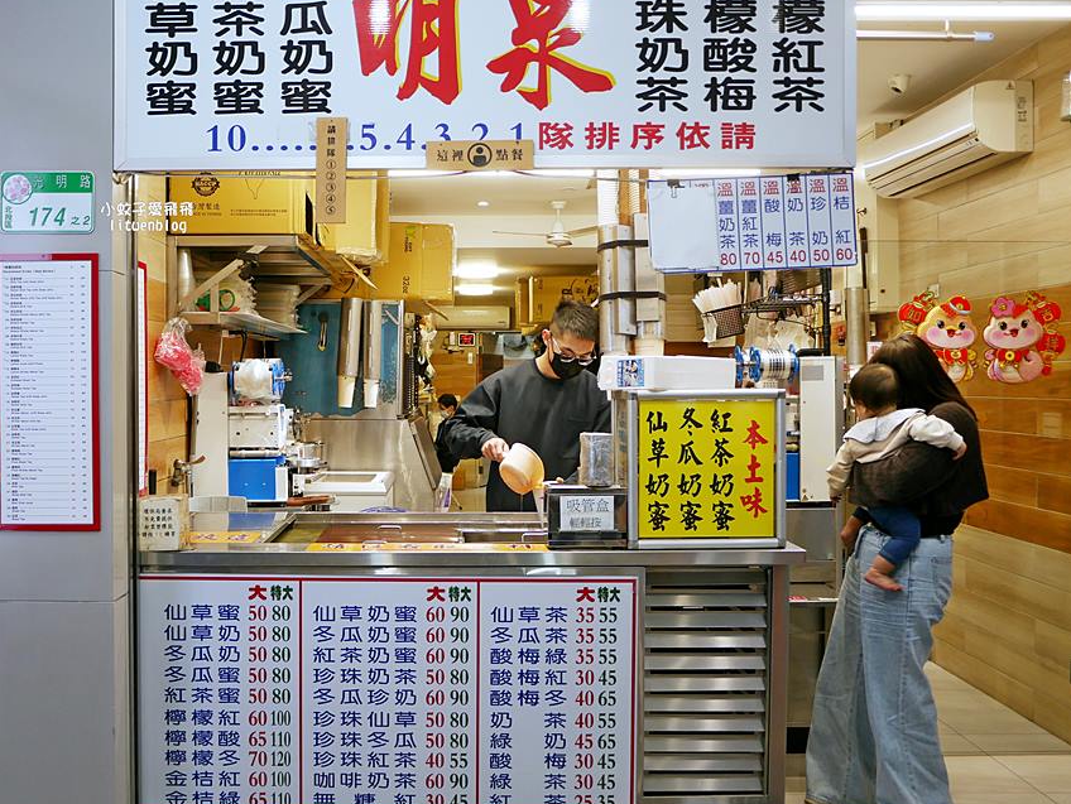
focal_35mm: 33
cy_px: 401
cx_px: 447
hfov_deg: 55.1
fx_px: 1022
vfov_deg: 43.0
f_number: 2.5
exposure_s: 1/60
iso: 250
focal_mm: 14
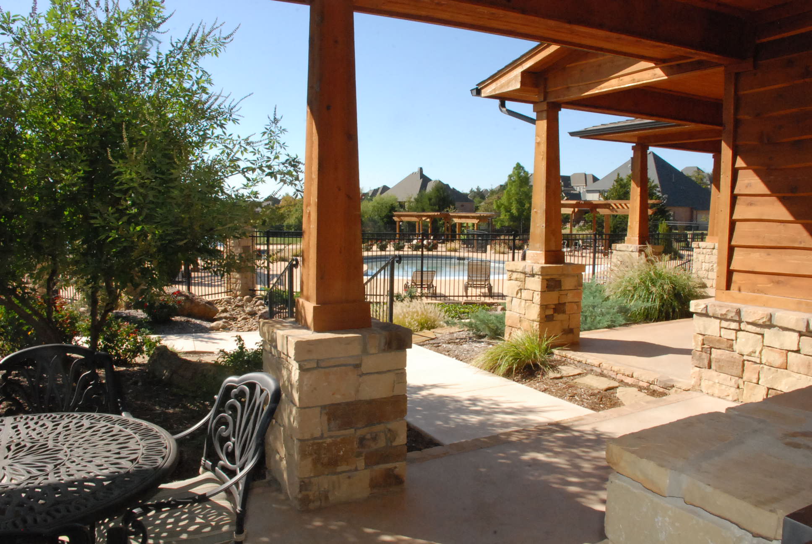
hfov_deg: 67.3
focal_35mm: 27
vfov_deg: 48.0
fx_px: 610
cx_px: 406
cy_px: 272
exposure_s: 1/200
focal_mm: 18
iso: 1600
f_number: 22
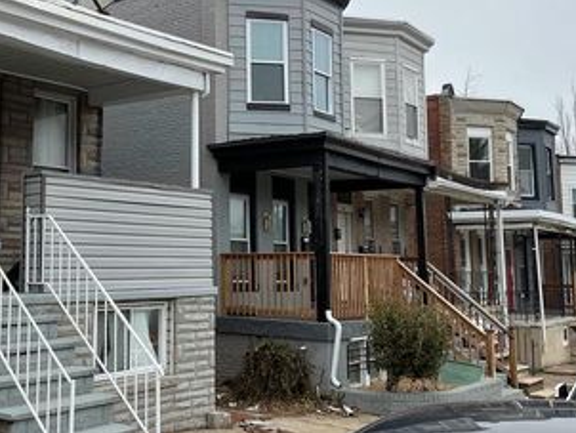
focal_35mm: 48
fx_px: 799
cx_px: 168
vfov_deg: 30.2
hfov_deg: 38.9
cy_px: 169
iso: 25
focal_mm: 3
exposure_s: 1/454
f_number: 1.8
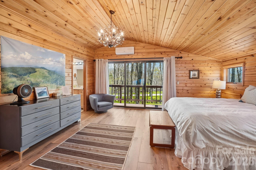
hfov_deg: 100.4
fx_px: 107
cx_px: 128
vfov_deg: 77.3
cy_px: 85
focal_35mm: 15
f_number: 8
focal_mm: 10
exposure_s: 1/25
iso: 400
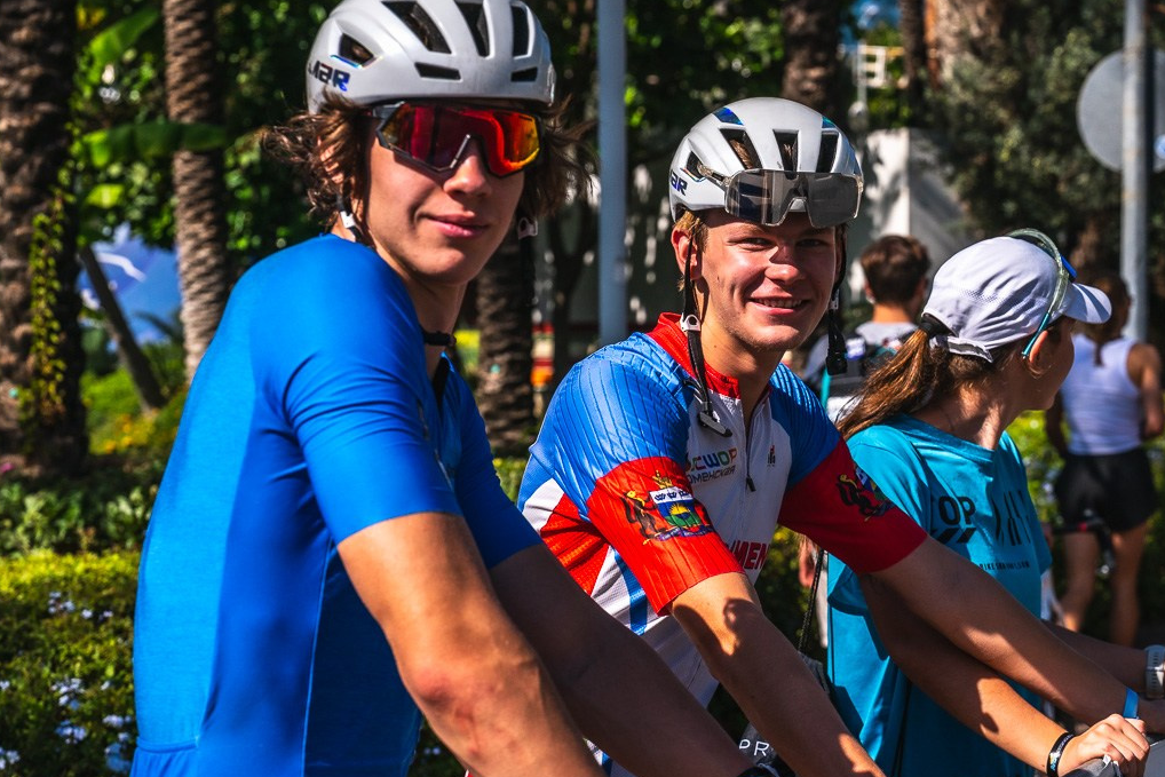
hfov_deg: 23.1
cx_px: 702
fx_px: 2848
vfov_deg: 15.5
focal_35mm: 88
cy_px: 485
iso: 320
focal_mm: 70
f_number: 6.3
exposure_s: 1/3200
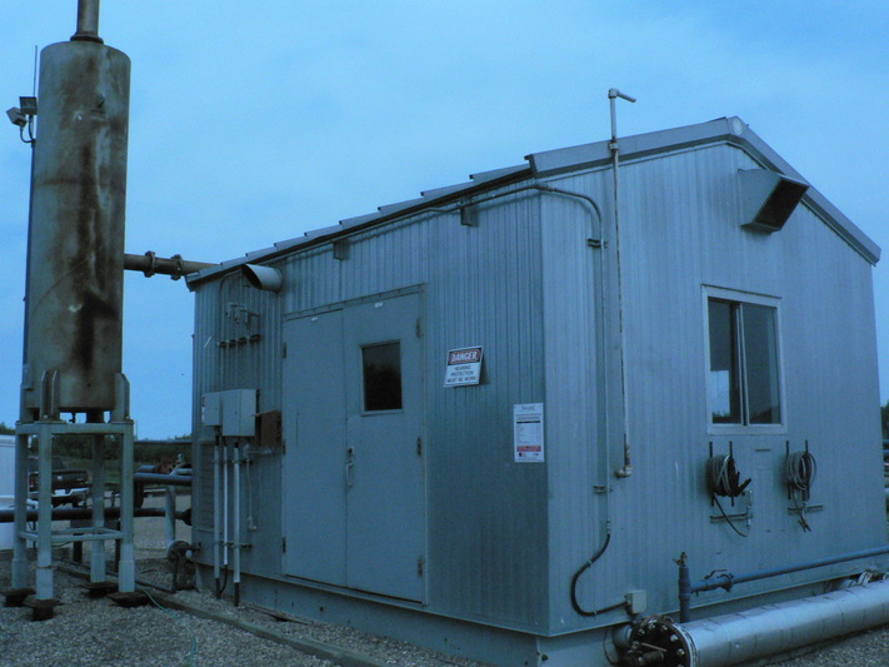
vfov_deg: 39.6
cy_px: 334
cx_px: 444
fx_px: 924
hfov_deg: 51.4
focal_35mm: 36
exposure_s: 1/2000
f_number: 8
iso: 400
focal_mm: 6
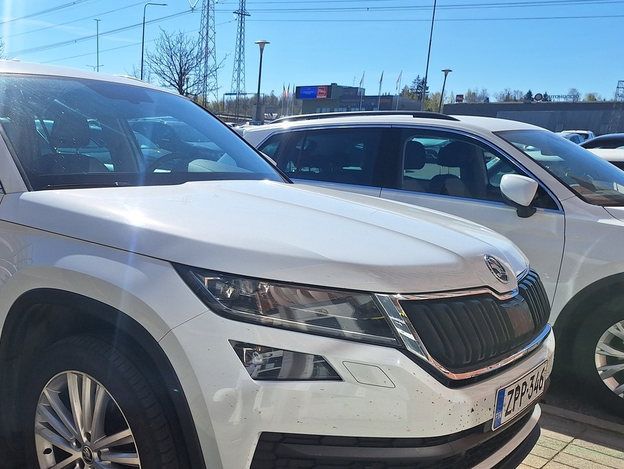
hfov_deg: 50.7
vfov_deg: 40.4
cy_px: 301
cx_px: 165
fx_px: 631
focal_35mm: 35
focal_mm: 5.54
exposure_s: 1/4202
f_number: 1.8
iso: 40
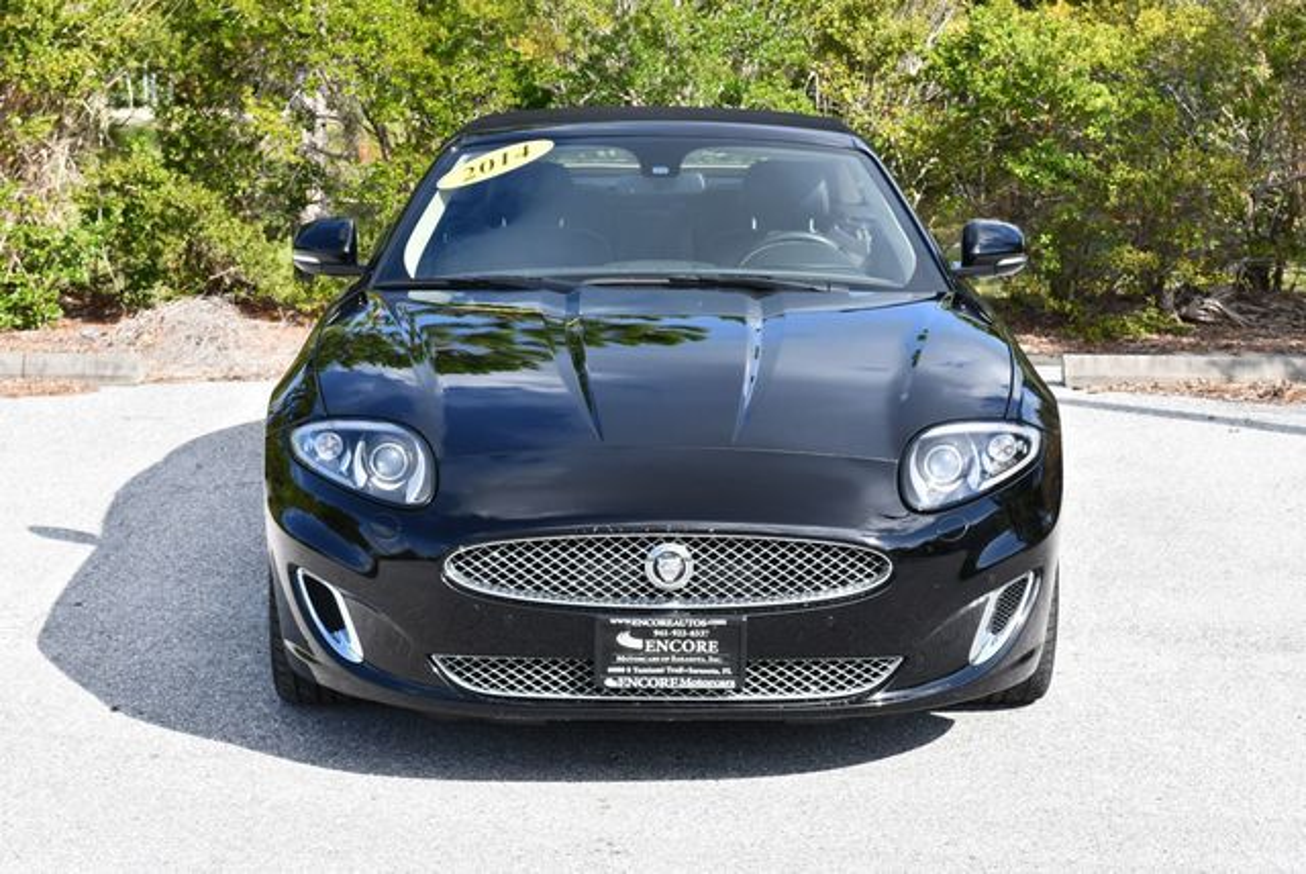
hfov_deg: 25.3
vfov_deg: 17.1
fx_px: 2905
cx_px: 653
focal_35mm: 80
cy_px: 437
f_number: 8
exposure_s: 1/250
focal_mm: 40
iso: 200
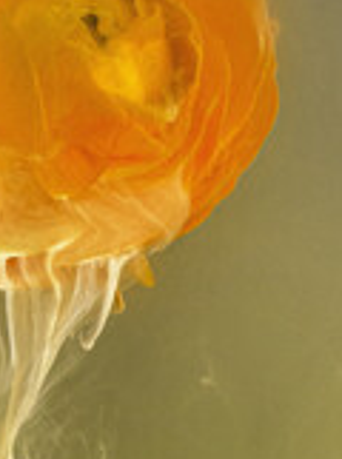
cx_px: -172
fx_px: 11123
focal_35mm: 841
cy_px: 128
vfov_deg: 2.4
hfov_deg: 1.8
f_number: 16
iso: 200
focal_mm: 90
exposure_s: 1/80
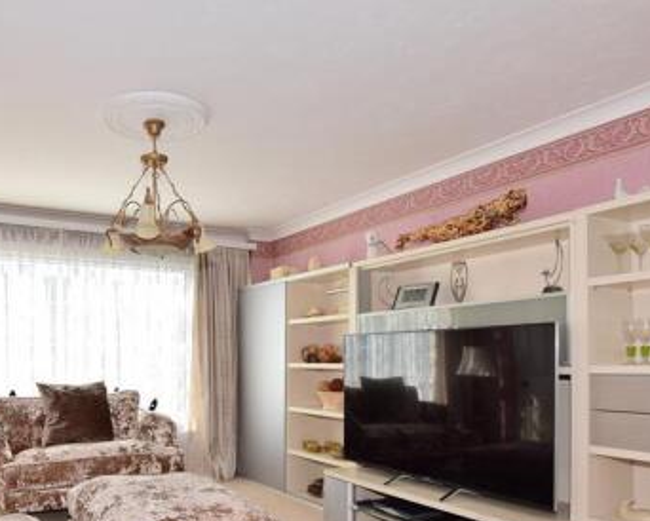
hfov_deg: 62.0
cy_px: 351
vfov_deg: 52.1
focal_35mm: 27
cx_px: 201
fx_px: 520
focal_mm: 10
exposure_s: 1/200
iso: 400
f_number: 7.1
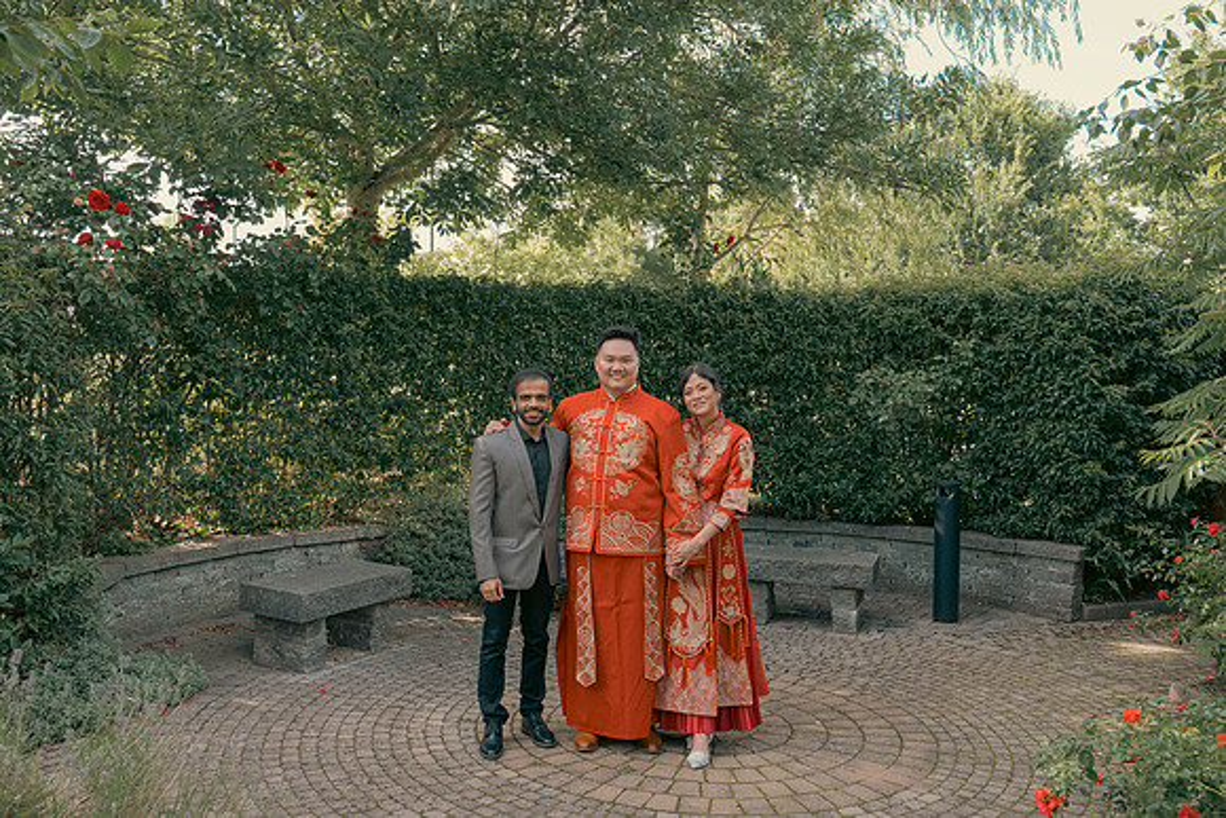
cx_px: 613
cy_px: 409
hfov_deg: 57.2
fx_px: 1124
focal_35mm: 33
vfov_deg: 40.0
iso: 400
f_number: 5.6
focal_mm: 33
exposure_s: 1/160
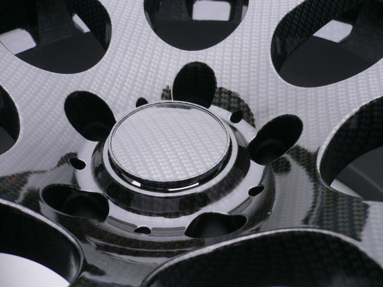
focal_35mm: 35
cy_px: 144
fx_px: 387
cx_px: 192
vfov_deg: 40.7
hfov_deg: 52.6
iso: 100
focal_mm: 5.8
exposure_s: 1/50
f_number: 2.8
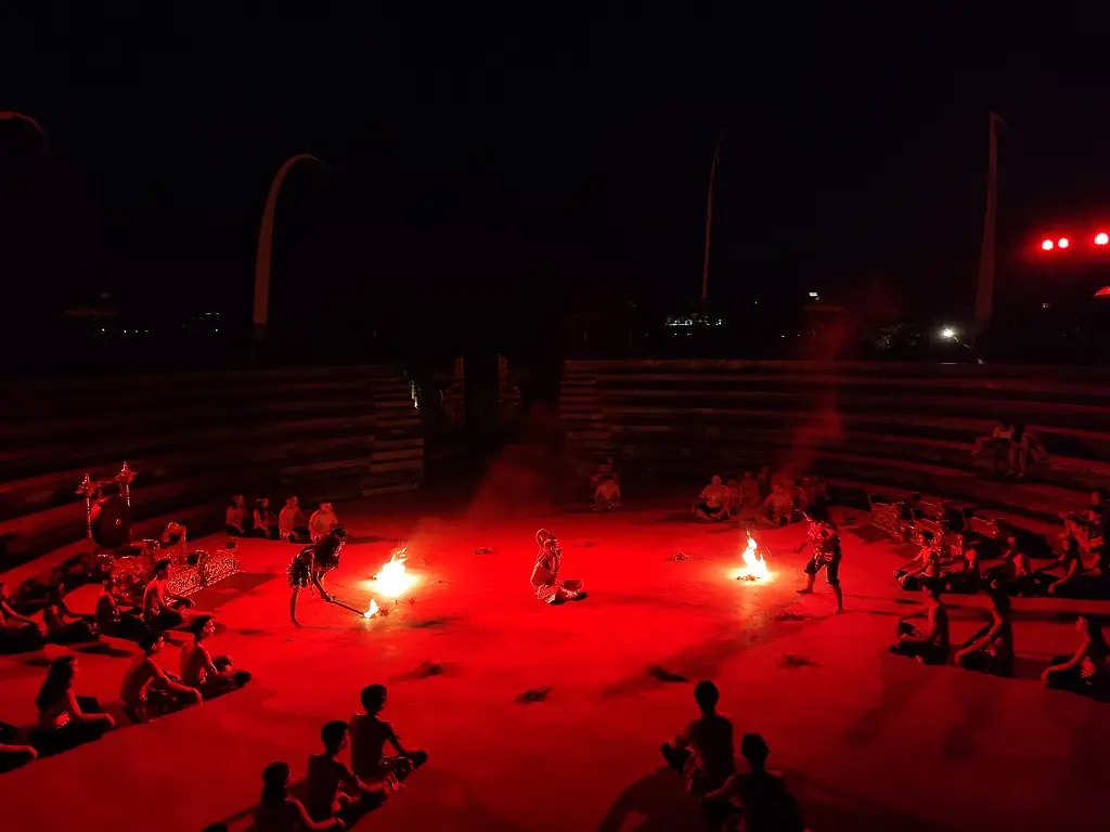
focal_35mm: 25
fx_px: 802
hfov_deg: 69.4
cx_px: 555
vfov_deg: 54.9
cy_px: 416
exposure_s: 1/20
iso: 1021
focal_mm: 6.04
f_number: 1.9
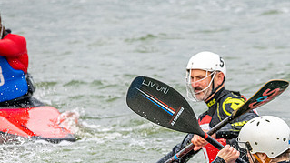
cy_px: 163
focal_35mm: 572
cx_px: 226
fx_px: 4396
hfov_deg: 3.8
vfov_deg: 2.1
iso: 3200
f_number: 7.1
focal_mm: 300
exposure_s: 1/2000
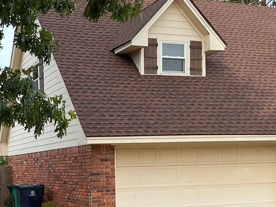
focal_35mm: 60
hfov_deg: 31.1
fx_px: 478
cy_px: 196
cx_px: 41
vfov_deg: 23.6
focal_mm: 3
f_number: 1.8
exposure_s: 1/478
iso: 25
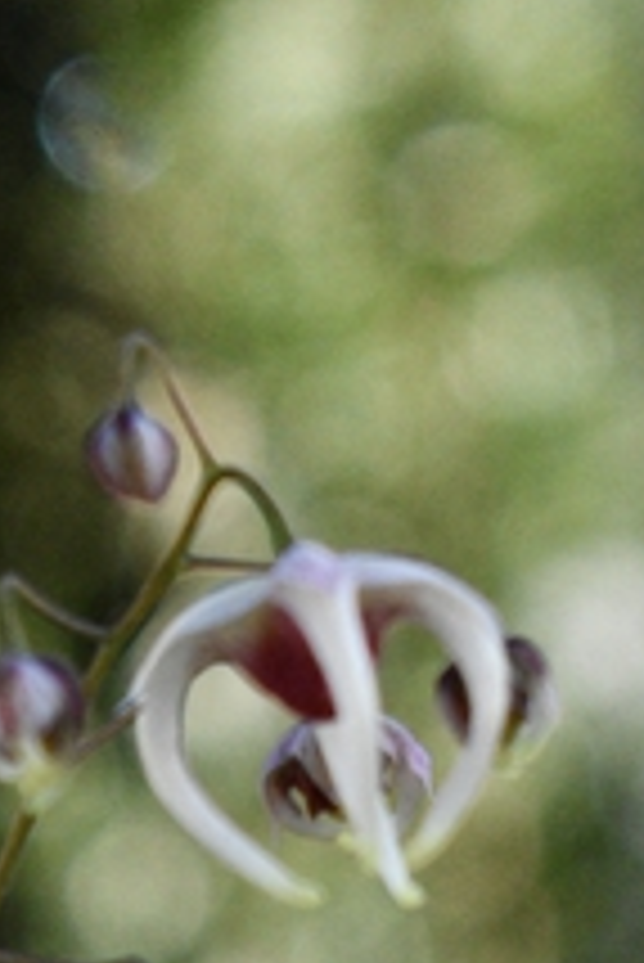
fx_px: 10565
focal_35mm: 394
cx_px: -173
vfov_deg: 5.1
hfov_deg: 3.5
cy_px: 2030
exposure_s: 1/1250
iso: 1600
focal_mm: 55
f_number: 6.3
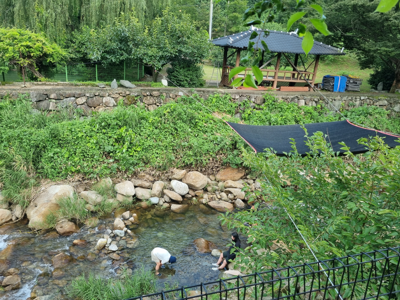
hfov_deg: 67.3
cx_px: 200
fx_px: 300
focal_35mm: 26
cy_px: 150
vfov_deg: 53.1
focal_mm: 5.4
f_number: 1.8
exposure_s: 1/505
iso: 50
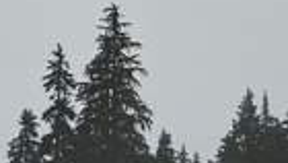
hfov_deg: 12.7
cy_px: 387
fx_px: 1284
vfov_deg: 6.9
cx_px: 274
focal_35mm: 168
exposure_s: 1/80
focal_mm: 16.6
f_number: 5
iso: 100
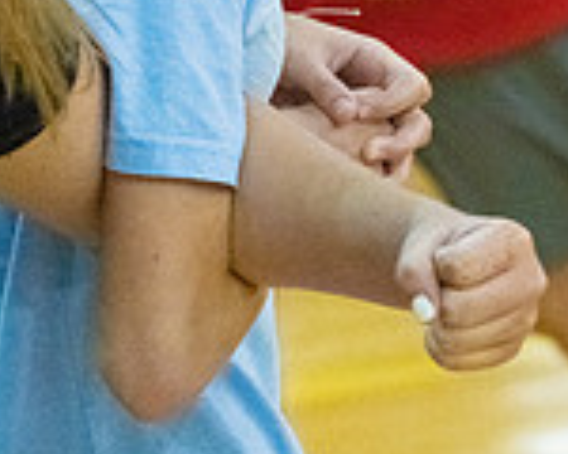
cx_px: -235
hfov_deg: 5.6
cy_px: 131
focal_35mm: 345
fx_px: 5800
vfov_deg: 4.5
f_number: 4.5
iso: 6400
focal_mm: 95
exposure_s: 1/640
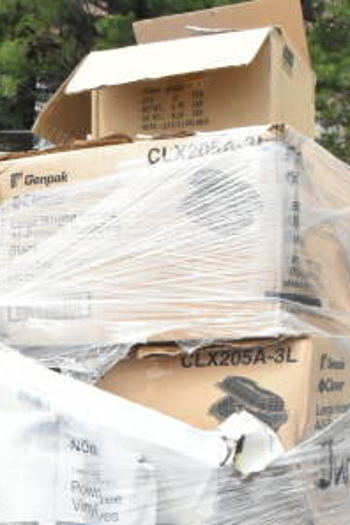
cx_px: 64
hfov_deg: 16.3
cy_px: 610
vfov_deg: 22.7
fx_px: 1210
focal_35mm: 83
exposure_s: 1/640
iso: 1600
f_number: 13
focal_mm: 18
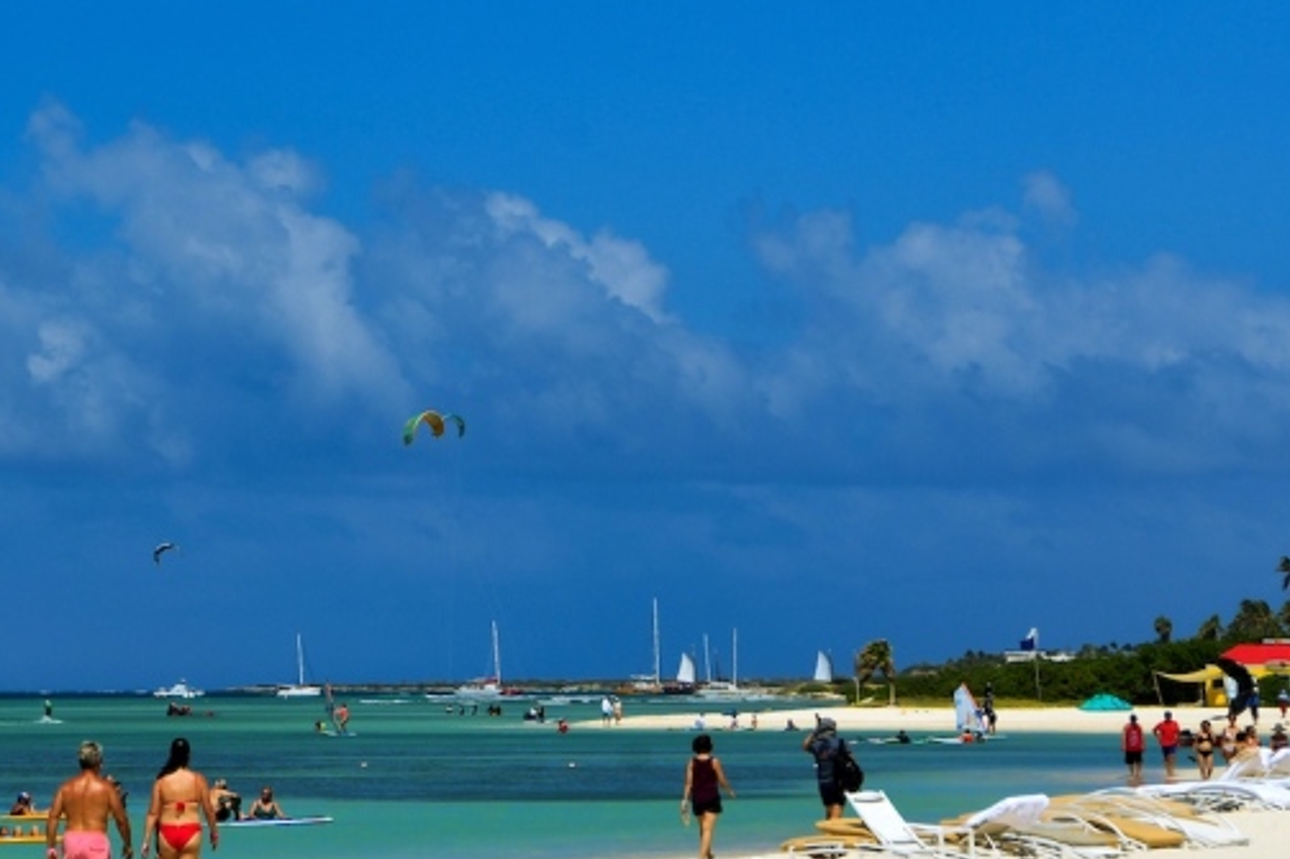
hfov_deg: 10.7
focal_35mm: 191
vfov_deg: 7.2
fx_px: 6842
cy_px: 451
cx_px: 326
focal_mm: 80
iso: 200
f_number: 8
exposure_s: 1/1000
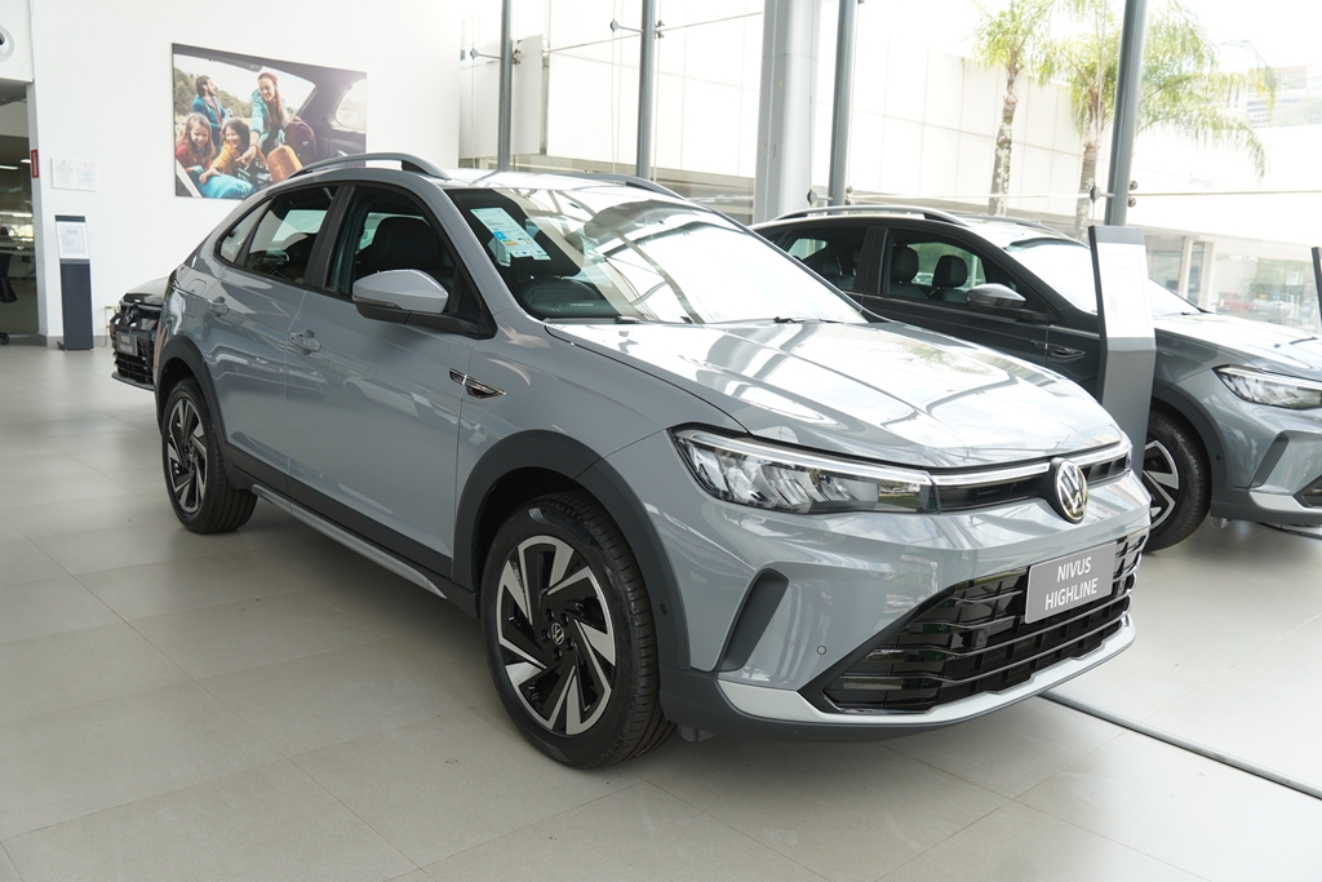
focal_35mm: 30
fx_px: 1102
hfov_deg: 61.9
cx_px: 661
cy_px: 441
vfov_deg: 43.6
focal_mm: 20
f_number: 5
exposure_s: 1/100
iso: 160
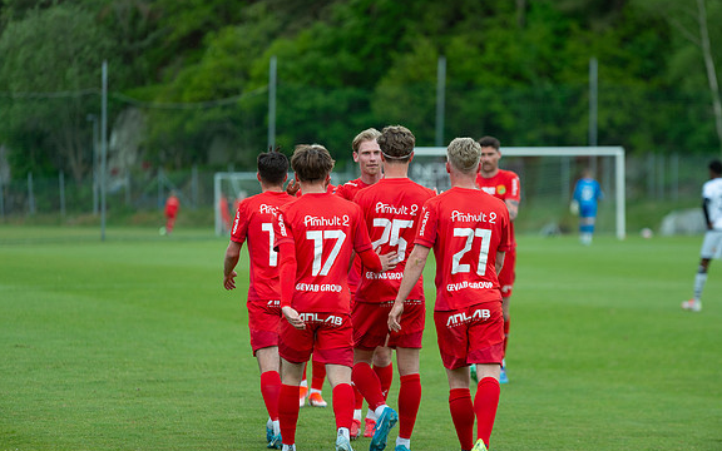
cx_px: 360
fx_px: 4034
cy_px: 219
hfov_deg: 10.2
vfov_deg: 6.4
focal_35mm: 205
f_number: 4
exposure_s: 1/1600
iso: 400
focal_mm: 200
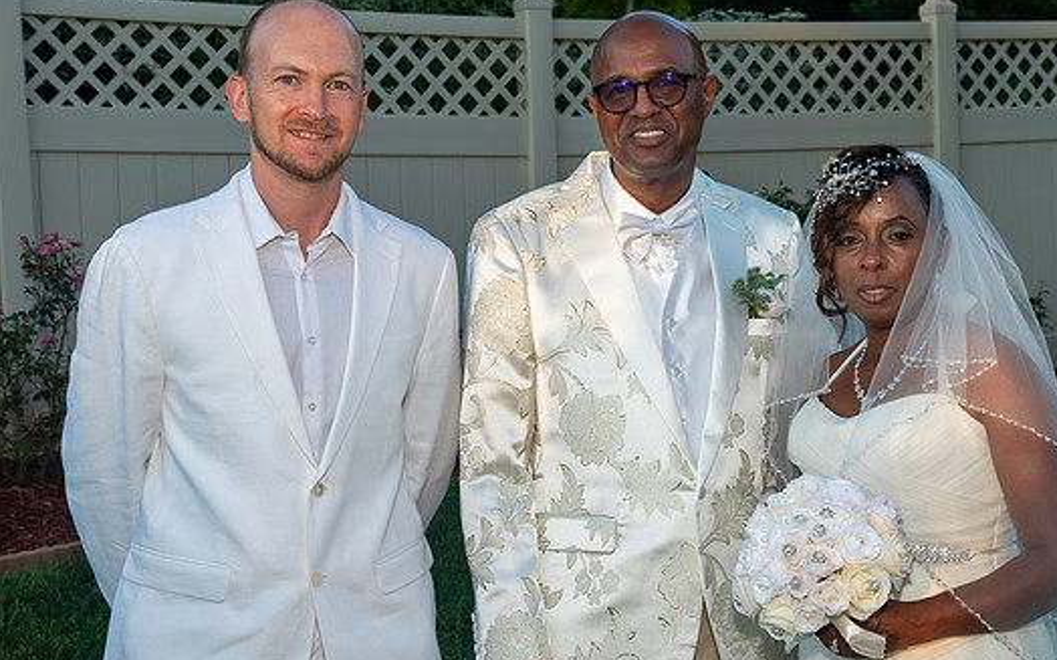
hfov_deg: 28.6
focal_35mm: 72
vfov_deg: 18.1
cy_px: 325
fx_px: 2073
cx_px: 612
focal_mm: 35
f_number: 6.3
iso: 400
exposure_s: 1/250
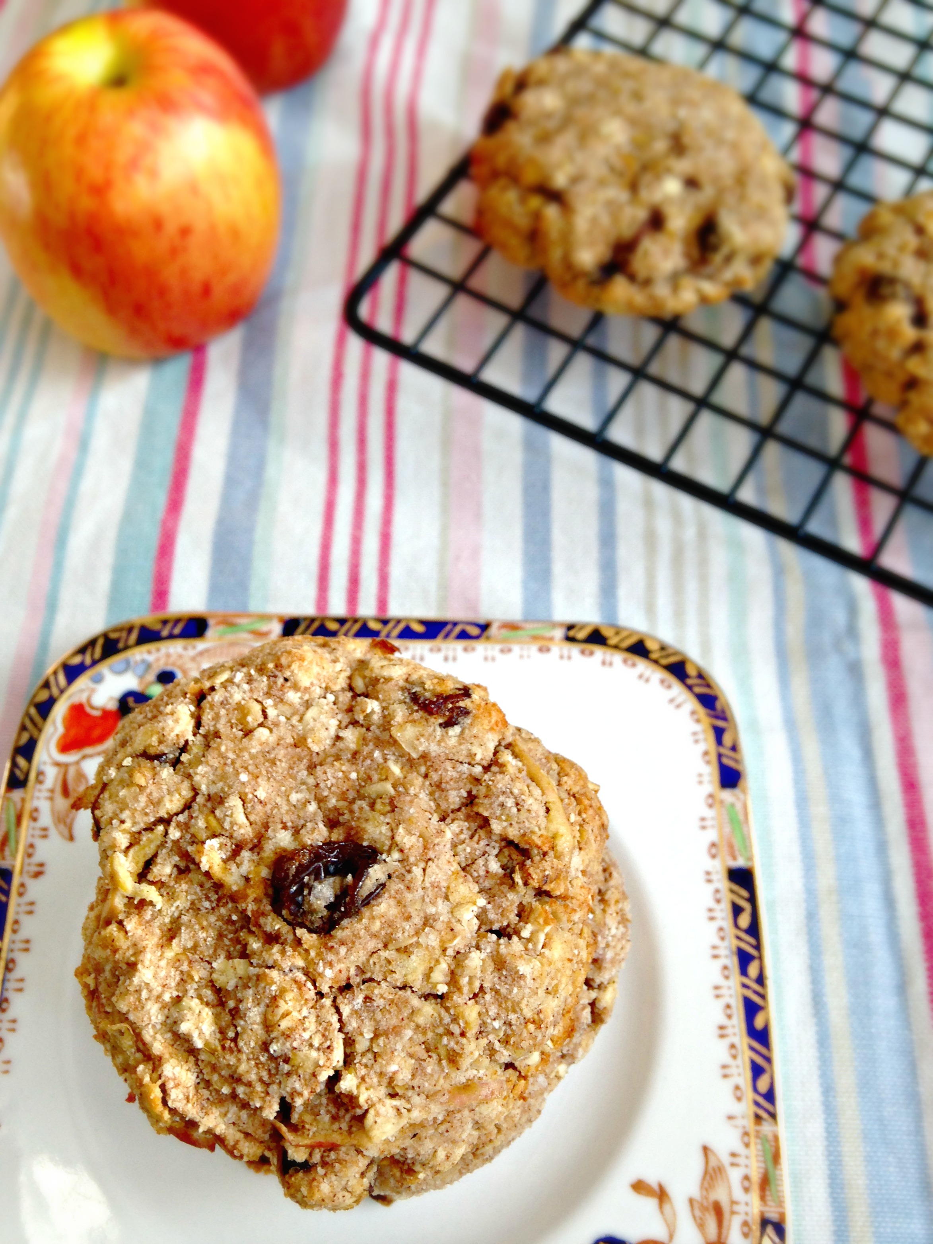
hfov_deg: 42.9
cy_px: 622
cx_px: 466
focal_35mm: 33
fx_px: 1186
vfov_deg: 55.4
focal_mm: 4.12
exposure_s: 1/40
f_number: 2.4
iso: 50
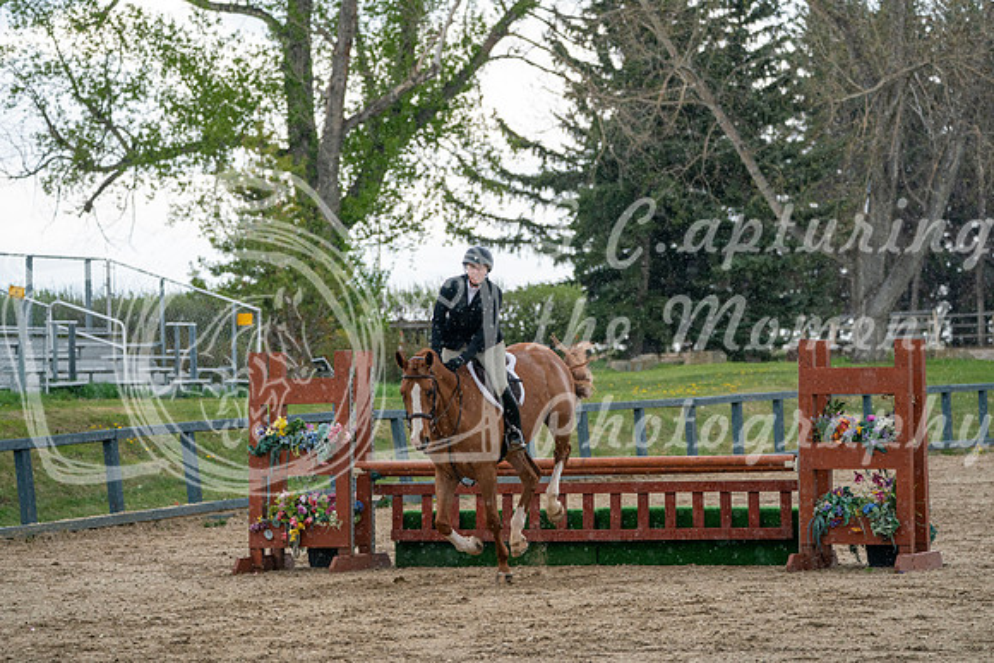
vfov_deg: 7.7
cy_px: 332
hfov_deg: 11.5
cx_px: 497
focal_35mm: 179
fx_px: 4943
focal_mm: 179
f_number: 5.6
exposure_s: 1/1250
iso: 1600
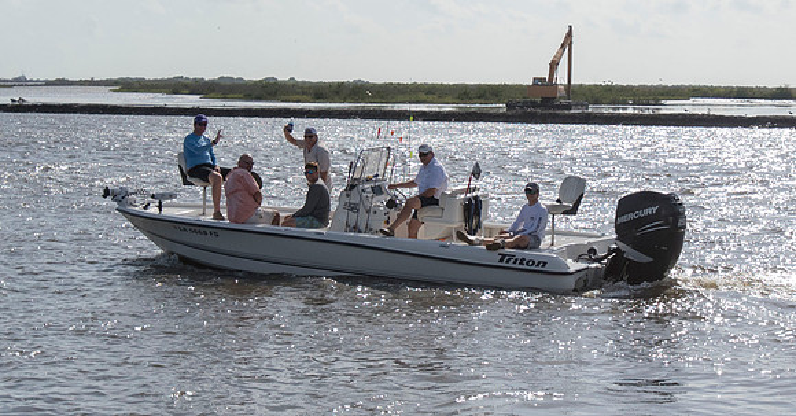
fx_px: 2169
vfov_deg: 10.9
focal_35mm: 105
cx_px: 448
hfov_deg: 20.8
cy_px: 141
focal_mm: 35
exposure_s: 1/4000
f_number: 6.3
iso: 500
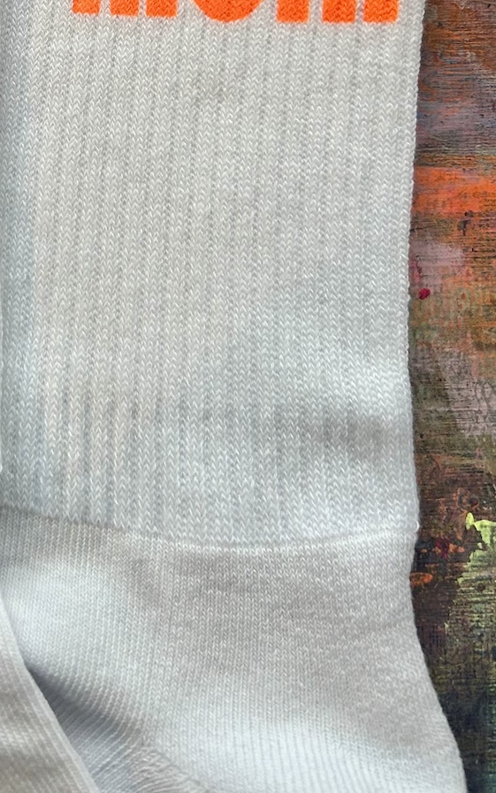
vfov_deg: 31.6
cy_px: -25
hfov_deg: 21.4
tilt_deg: -82.9
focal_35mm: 59
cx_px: 28
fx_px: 1275
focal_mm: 5.7
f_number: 1.5
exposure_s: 1/331
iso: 50
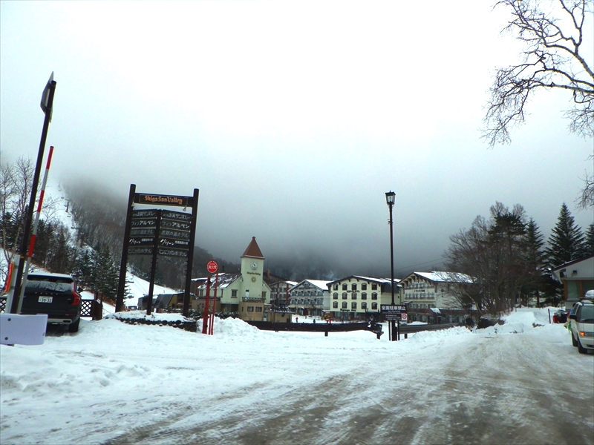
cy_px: 222
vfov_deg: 61.1
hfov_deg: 76.4
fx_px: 378
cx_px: 297
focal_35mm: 22
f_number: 4.2
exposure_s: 1/400
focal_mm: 5
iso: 125
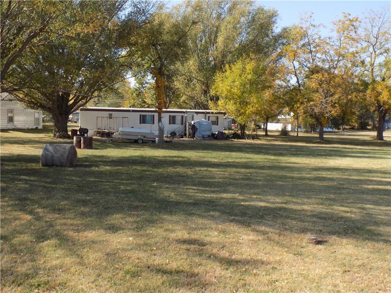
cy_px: 146
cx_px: 196
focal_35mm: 41
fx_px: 463
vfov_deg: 35.1
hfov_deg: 45.8
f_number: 3.6
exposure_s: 1/320
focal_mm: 7.3
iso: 80
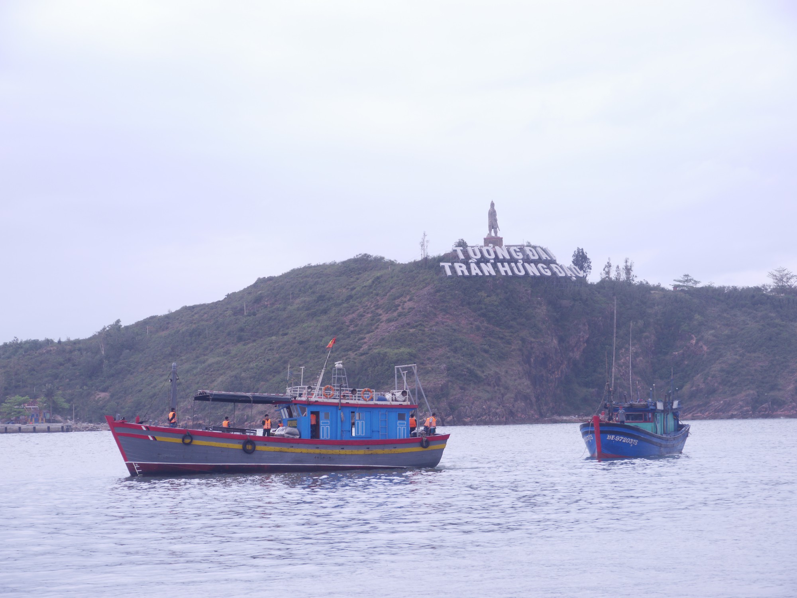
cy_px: 299
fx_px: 2487
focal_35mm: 108
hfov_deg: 18.2
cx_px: 398
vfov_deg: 13.7
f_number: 5.6
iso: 160
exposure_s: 1/160
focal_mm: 54
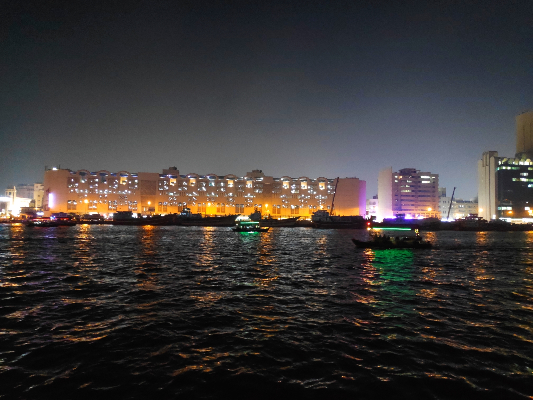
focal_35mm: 20
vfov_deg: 66.0
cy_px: 200
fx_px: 308
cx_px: 266
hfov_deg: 81.7
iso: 2943
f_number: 1.9
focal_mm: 3.94
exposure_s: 1/20
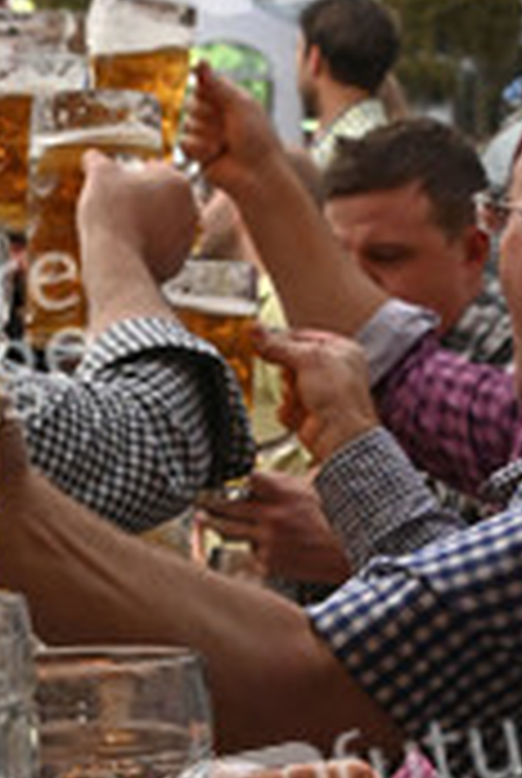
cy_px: 585
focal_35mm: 120
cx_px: -2
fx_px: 2599
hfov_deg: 11.4
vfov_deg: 16.9
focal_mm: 35
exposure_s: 1/250
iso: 4000
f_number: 8
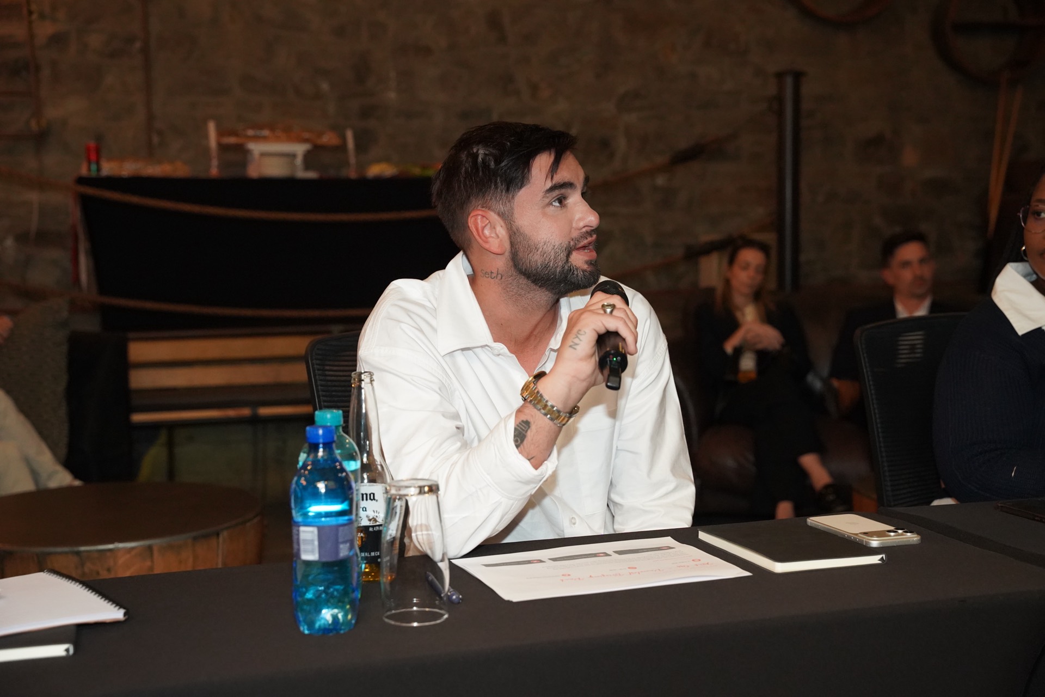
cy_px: 348
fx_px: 1460
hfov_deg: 39.4
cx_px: 522
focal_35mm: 50
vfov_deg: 26.8
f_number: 4
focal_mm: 50.3
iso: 6400
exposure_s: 1/160
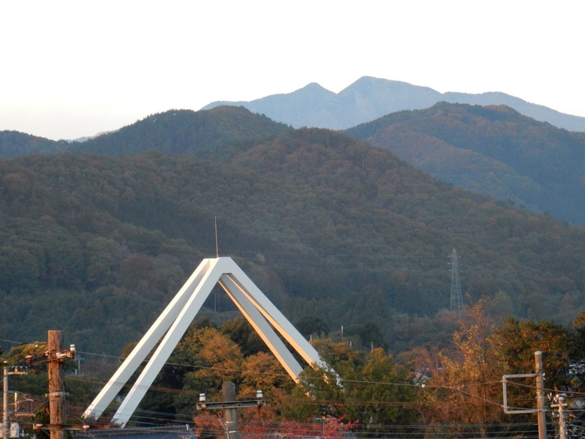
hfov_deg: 7.3
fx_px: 4580
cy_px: 220
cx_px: 292
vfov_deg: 5.5
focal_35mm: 271
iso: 400
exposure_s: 1/80
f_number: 6.3
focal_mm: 48.4
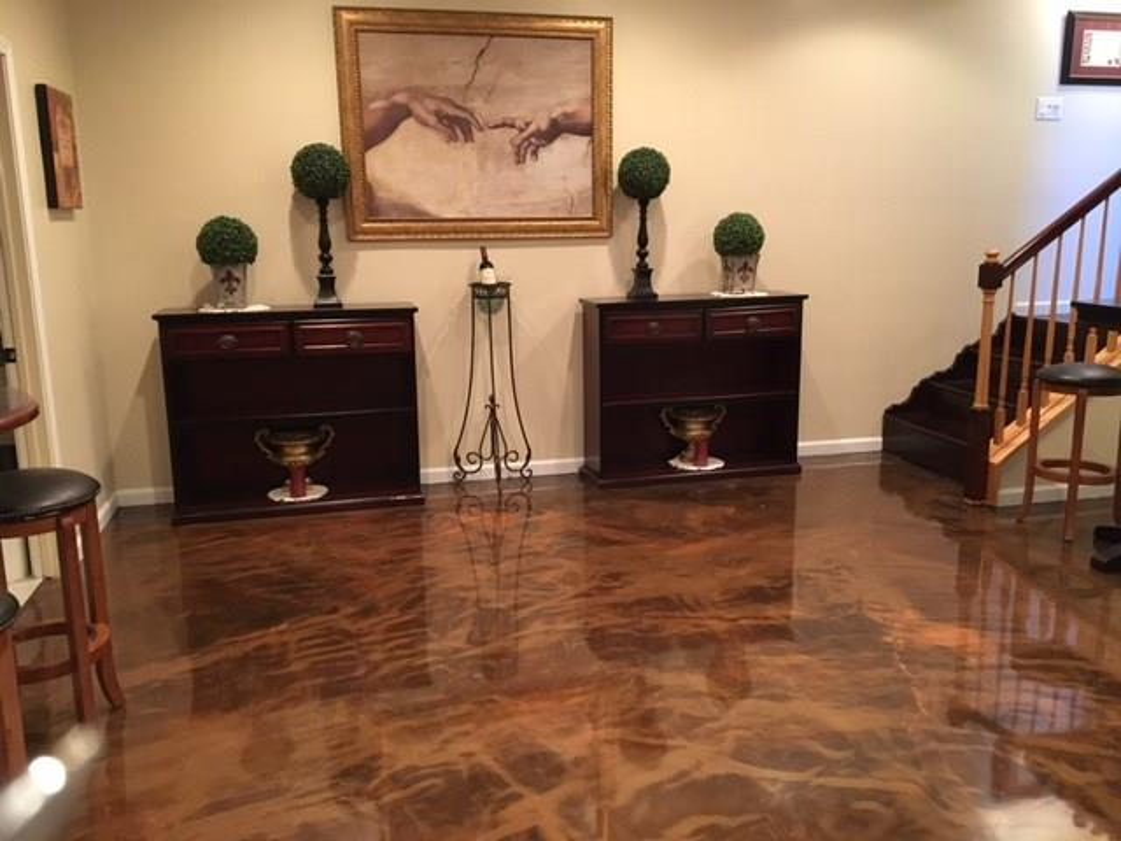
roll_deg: +0.4
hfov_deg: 61.7
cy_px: 420
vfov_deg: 48.2
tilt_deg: -12.6
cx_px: 560
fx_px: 939
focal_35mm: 29
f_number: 2.2
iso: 250
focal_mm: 4.15
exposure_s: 1/15
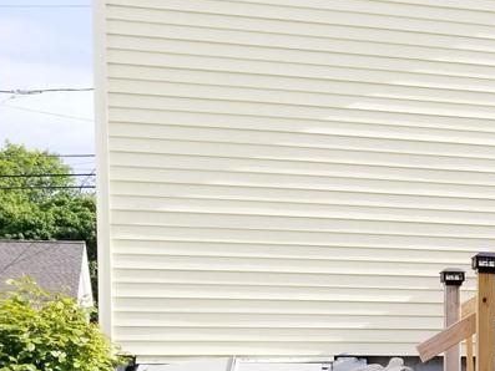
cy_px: 392
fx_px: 958
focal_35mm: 67
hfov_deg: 25.3
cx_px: 628
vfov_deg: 21.0
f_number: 1.7
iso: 50
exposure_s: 1/1172
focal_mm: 4.25
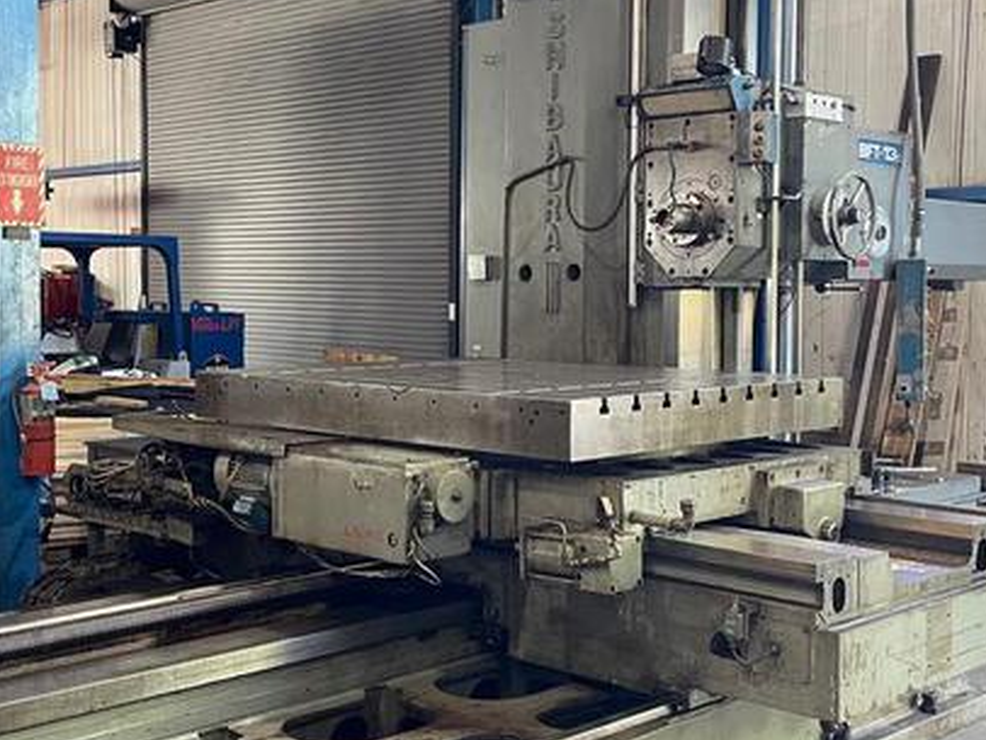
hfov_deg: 39.5
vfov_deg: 30.3
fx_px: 1368
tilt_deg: -3.6
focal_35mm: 48
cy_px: 346
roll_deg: -0.5
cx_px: 401
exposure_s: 1/60
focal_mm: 4.2
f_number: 1.6
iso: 250
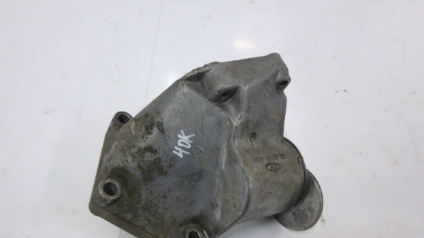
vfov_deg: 41.0
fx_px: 315
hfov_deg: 67.9
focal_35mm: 28
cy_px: 156
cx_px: 209
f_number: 3.9
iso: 400
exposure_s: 1/13
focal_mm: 4.5
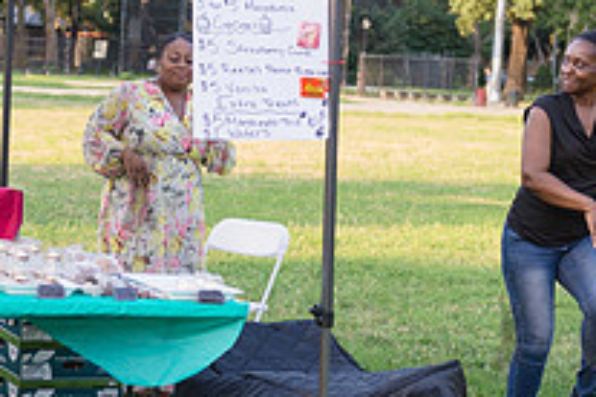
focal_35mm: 112
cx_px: 138
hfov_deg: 18.1
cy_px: 180
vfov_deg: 12.2
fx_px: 1854
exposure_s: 1/1000
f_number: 2.8
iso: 400
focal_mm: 40
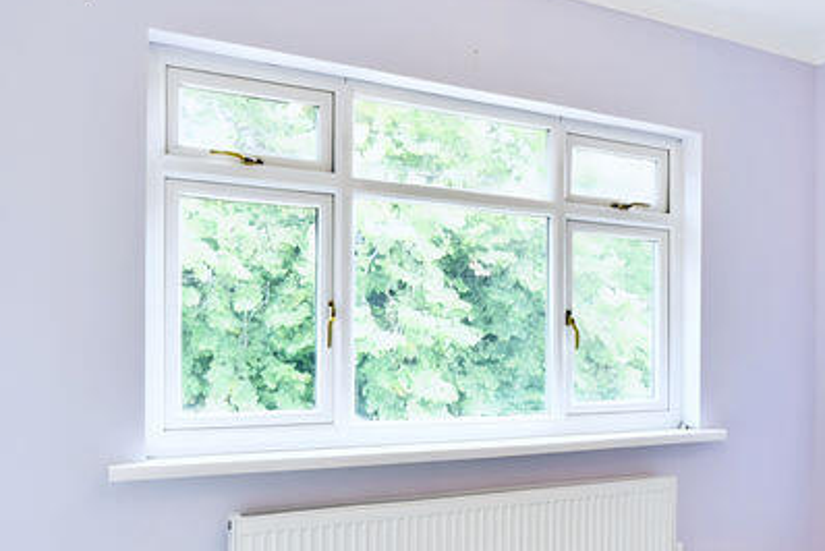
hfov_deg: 50.6
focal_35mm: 36
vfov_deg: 36.6
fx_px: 826
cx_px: 630
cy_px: 366
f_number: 10
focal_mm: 14
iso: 250
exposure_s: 1/15
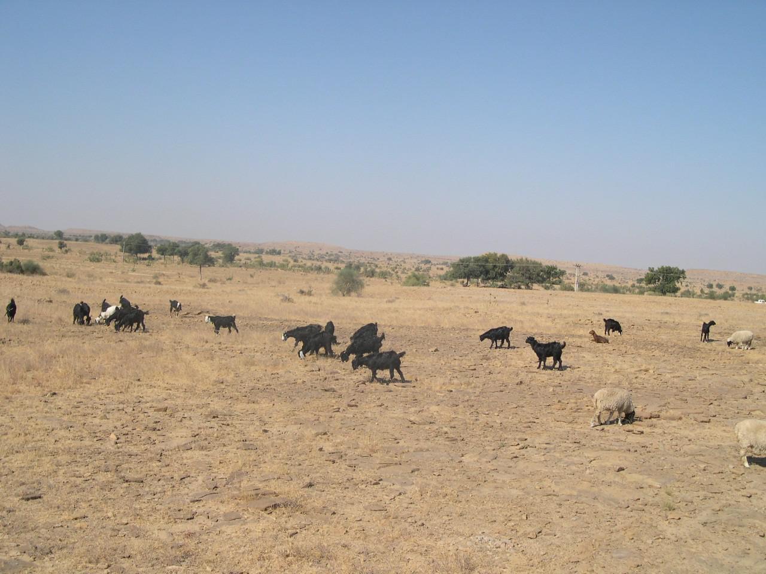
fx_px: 841
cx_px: 383
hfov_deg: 49.0
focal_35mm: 38
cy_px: 287
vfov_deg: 37.7
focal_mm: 8
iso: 100
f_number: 7.6
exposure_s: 1/247
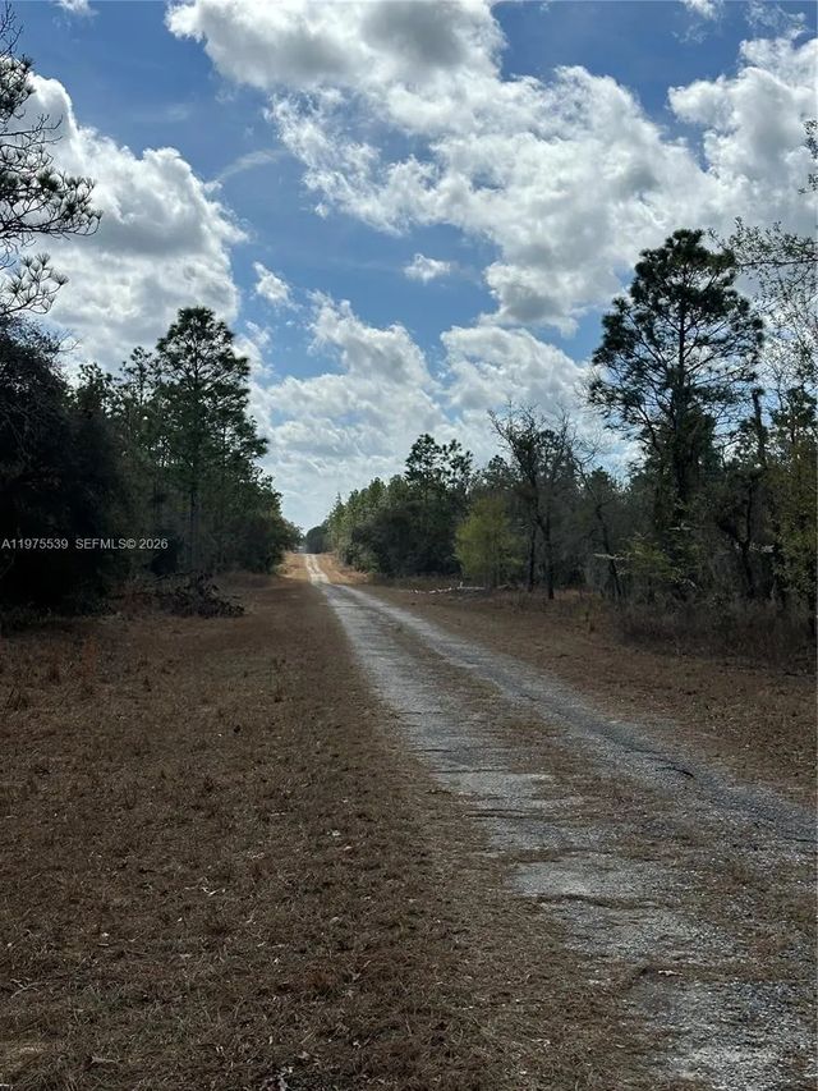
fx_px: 1512
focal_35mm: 48
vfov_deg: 39.7
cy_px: 546
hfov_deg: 30.3
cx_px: 409
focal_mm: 6.86
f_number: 1.78
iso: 64
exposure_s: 1/9804
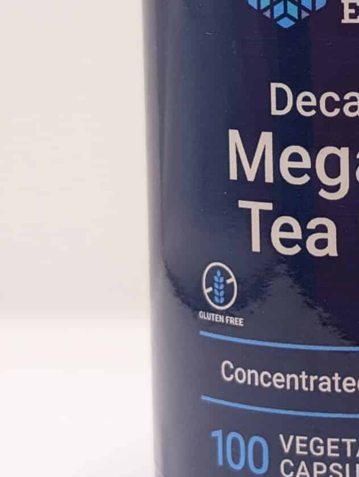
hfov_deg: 12.1
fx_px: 1654
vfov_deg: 16.3
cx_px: 430
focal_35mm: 120
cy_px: 145
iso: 84
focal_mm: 6.9
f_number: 1.68
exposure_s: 1/67.5
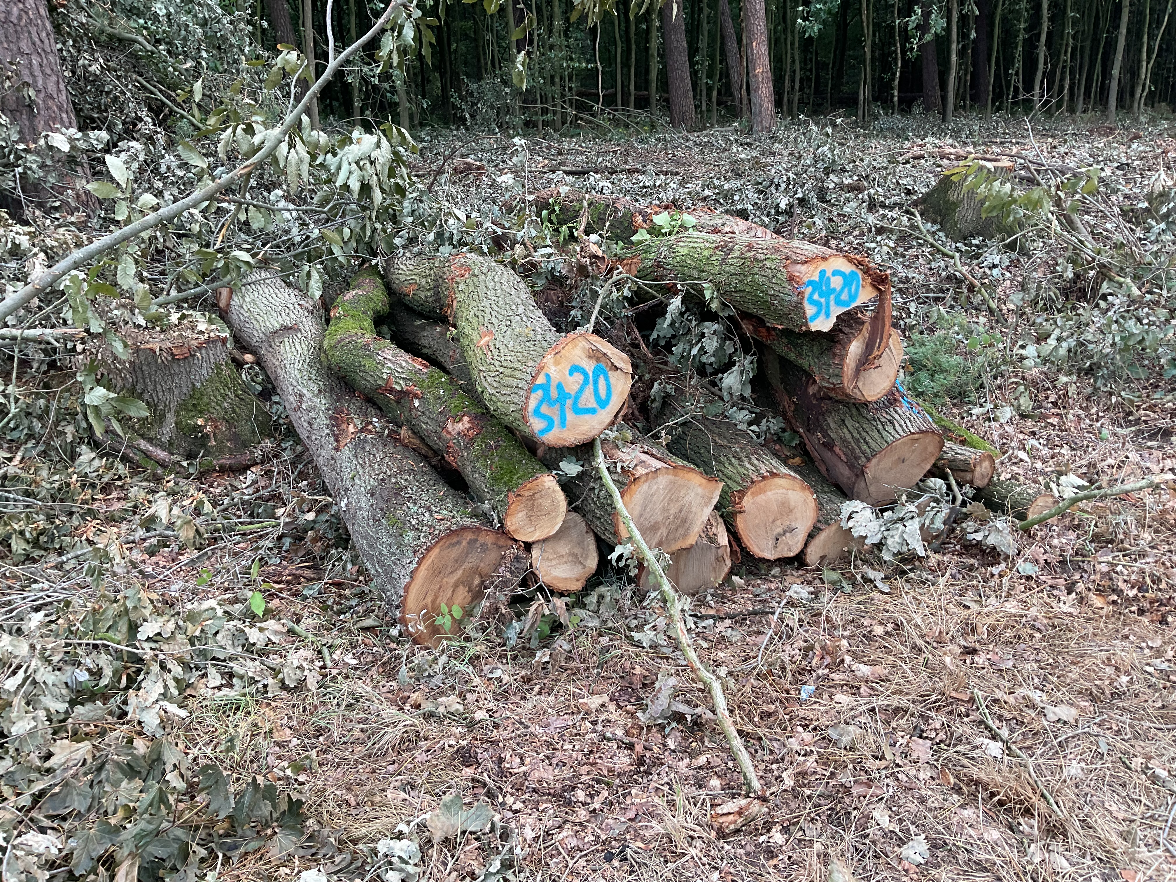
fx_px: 985
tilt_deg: -20.1
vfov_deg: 48.2
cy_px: 441
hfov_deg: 61.7
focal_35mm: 29
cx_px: 588
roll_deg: +3.9
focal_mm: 3
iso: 20
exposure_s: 1/120
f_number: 1.8
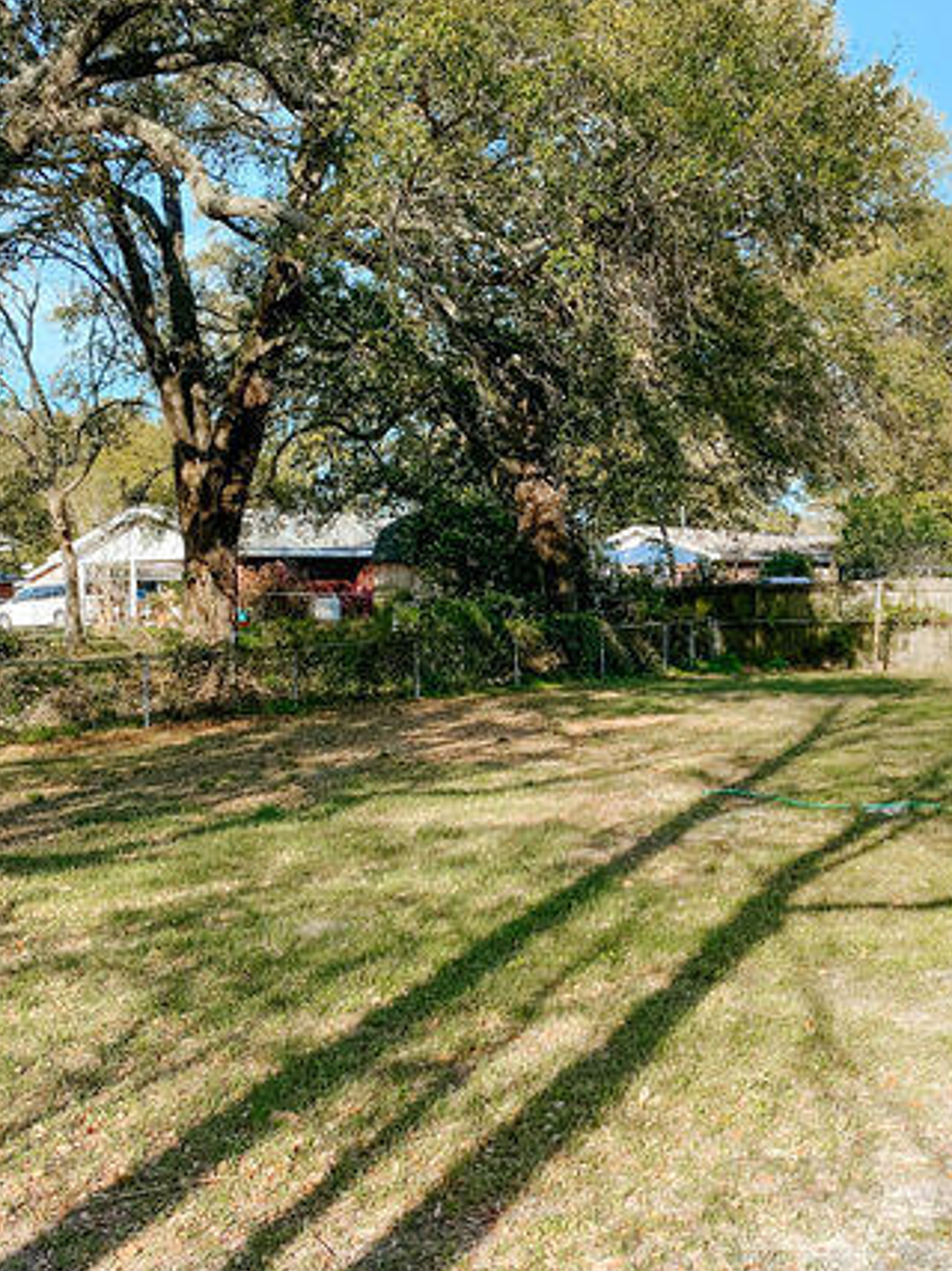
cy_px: 583
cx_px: 559
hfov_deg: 36.7
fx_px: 1431
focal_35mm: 39
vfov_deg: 47.8
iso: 32
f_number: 1.8
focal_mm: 4.25
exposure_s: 1/1100
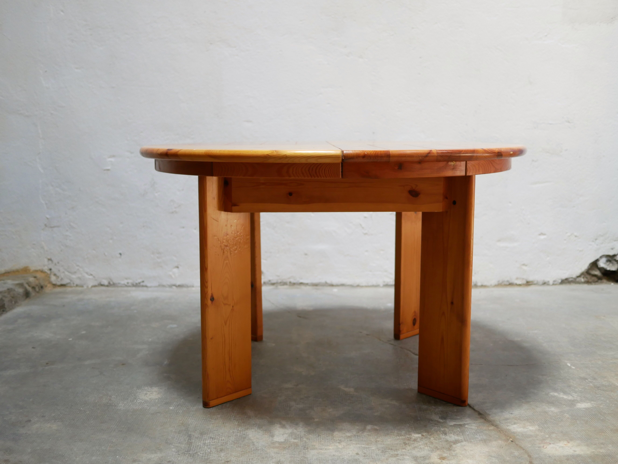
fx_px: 714
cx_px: 309
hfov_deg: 46.8
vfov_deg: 36.0
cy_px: 232
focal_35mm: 40
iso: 640
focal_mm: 20
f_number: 1.7
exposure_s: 1/60
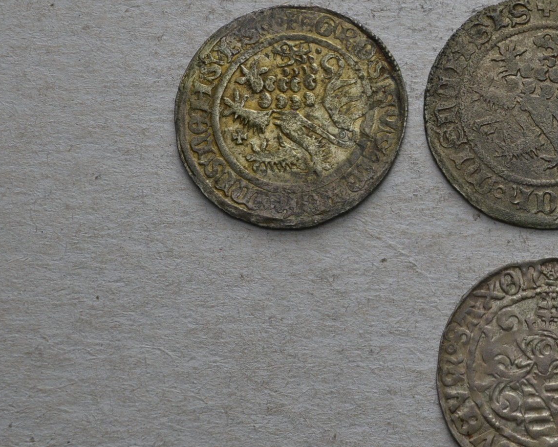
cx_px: 566
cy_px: 122
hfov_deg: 19.2
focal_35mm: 97
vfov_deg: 15.8
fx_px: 1602
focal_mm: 32
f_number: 14
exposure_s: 1/200
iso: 400
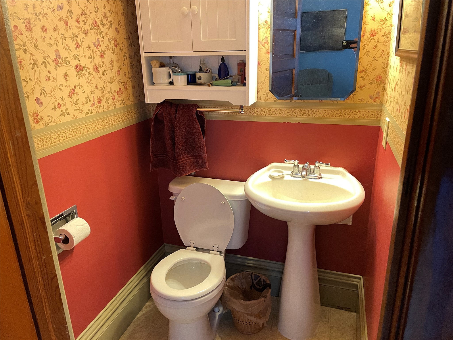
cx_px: 226
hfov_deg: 67.3
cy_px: 170
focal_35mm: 26
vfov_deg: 53.1
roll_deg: +1.7
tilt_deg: -19.0
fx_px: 340
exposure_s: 1/60
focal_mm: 4.2
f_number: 1.6
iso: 320
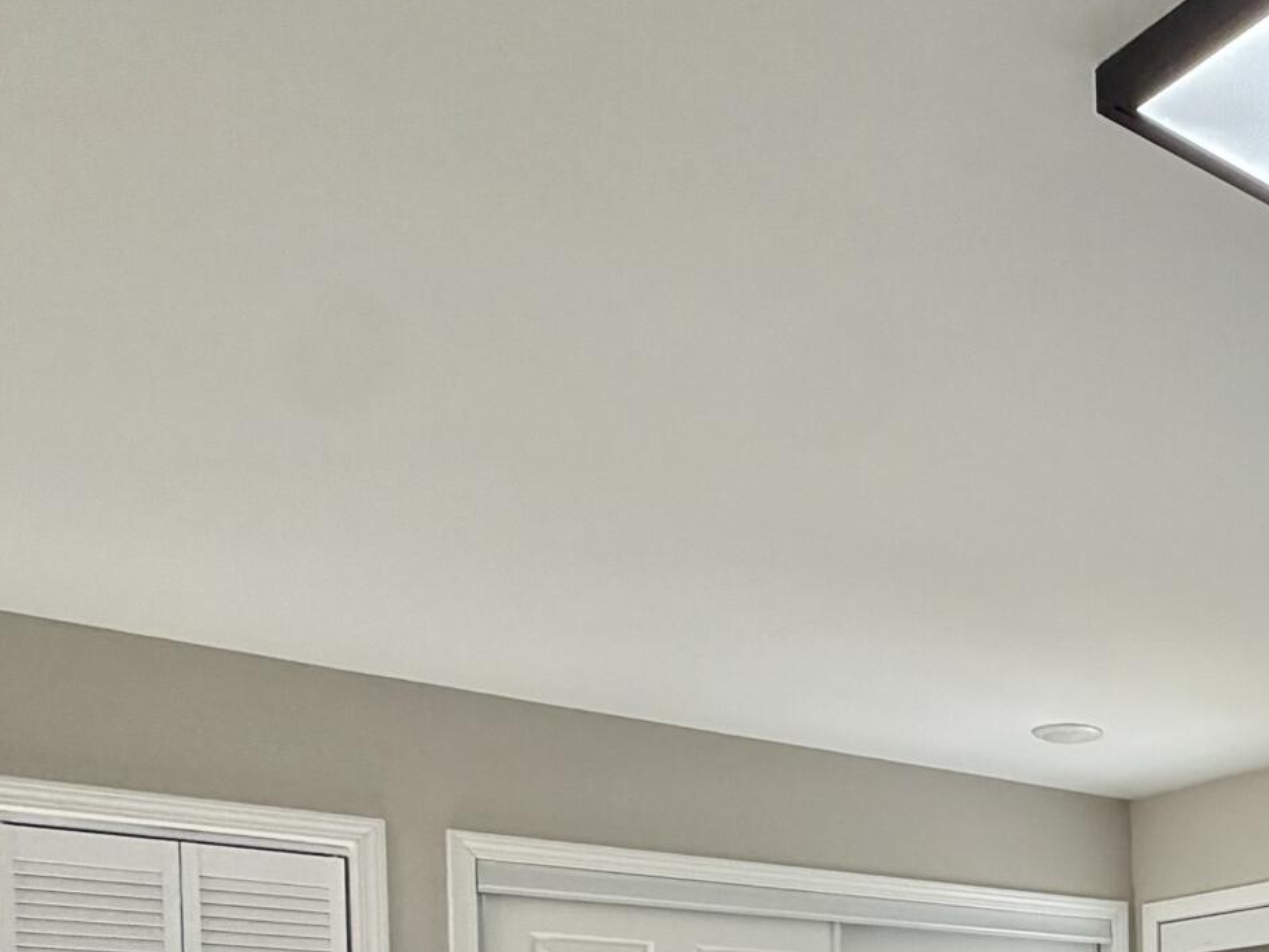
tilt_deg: -2.0
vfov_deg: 27.6
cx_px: 1363
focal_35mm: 45
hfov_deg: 36.3
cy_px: 1189
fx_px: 1650
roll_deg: +1.2
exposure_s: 1/120
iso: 160
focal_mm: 2.22
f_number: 2.2
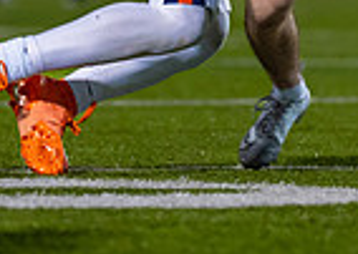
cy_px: -127
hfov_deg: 2.7
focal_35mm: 755
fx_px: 7666
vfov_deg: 1.9
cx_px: 294
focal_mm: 135
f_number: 1.8
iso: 1600
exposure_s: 1/1000
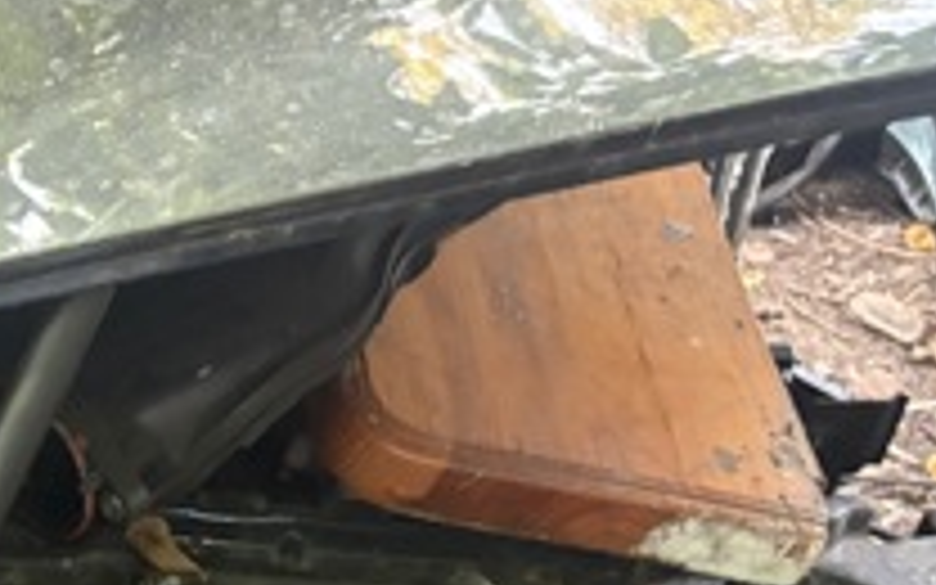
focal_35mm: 85
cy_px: 828
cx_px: -346
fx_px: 2168
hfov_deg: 21.5
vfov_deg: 14.5
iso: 640
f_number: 1.6
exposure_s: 1/35
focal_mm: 5.96
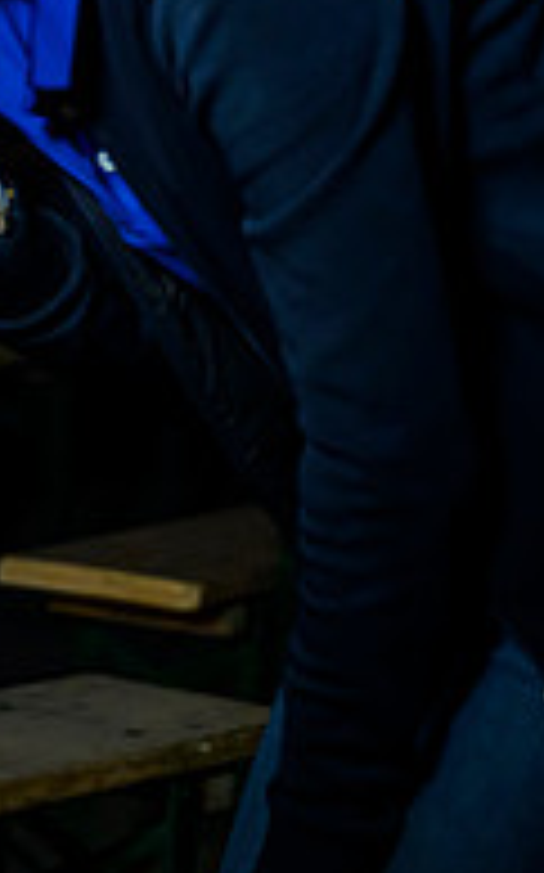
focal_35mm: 165
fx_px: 3920
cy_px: 83
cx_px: -513
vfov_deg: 12.6
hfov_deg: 7.6
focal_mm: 54
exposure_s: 1/125
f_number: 2.8
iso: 6400
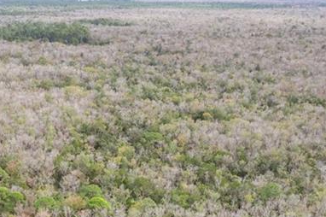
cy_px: 274
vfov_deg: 21.1
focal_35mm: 59
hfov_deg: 33.8
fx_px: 534
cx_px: 121
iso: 100
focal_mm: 8.38
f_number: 2.8
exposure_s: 1/500
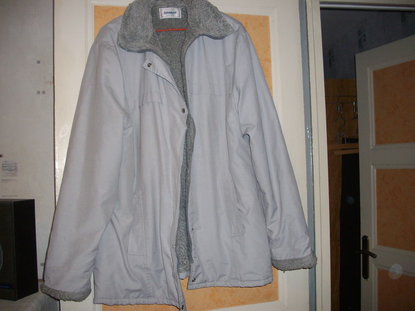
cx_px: 208
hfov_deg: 50.1
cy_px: 156
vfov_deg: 38.7
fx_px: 444
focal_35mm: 37
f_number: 2.8
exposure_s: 1/50
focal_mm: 6.2
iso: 160
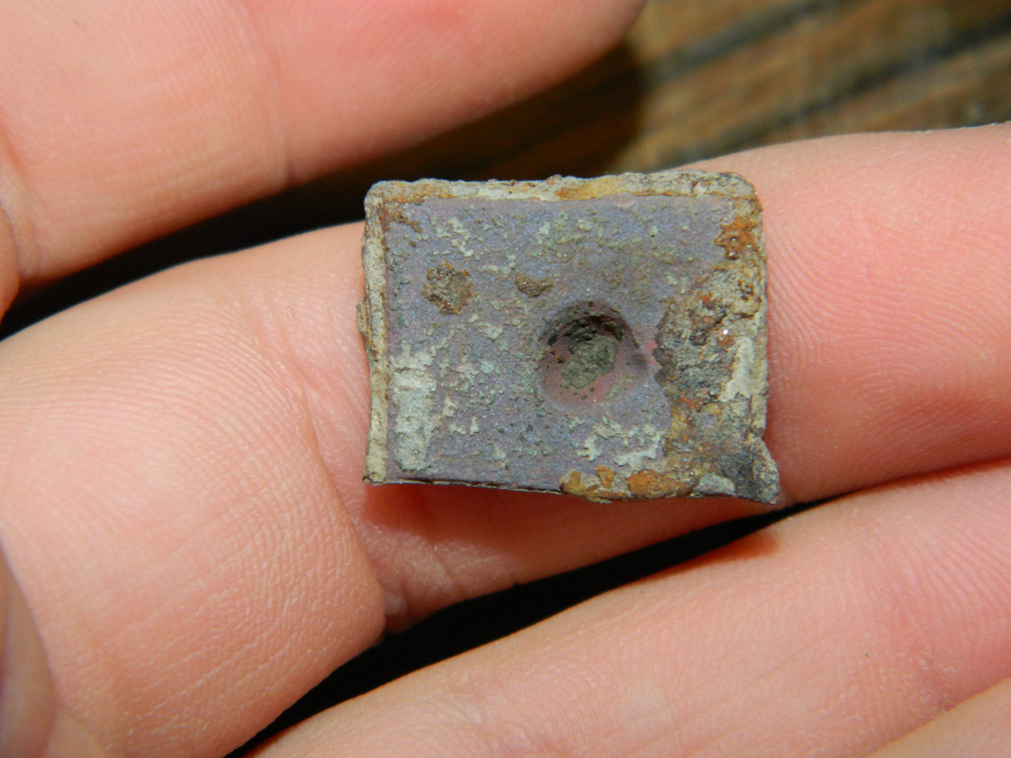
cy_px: 379
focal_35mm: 84
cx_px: 506
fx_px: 2453
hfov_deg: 23.3
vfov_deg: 17.6
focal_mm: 15.1
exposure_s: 1/50
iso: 200
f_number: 11.9
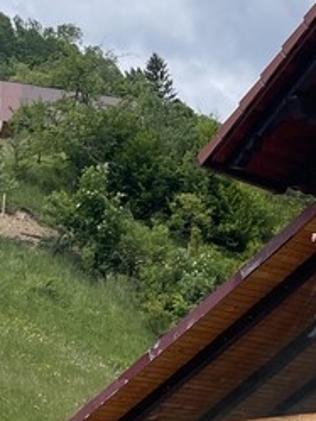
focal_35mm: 107
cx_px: 548
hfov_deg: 12.7
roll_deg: +0.7
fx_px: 1301
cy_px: 328
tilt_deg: +11.9
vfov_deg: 18.2
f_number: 1.6
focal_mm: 4.2
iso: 32
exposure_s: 1/2618
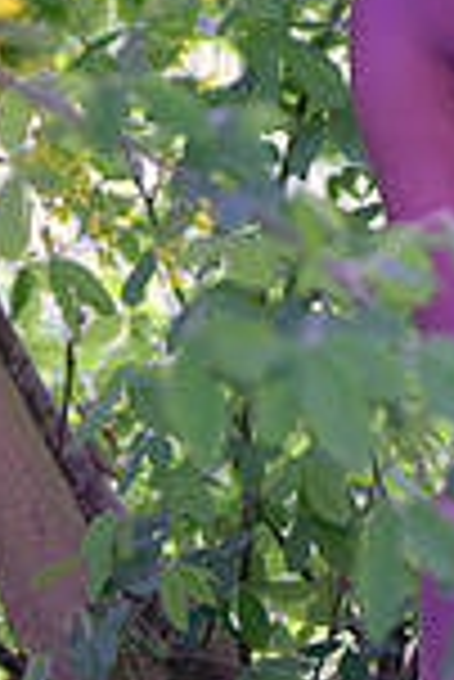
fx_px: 4652
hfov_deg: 5.6
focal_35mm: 246
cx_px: 542
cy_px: -284
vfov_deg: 8.2
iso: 125
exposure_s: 1/640
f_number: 4
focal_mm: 55
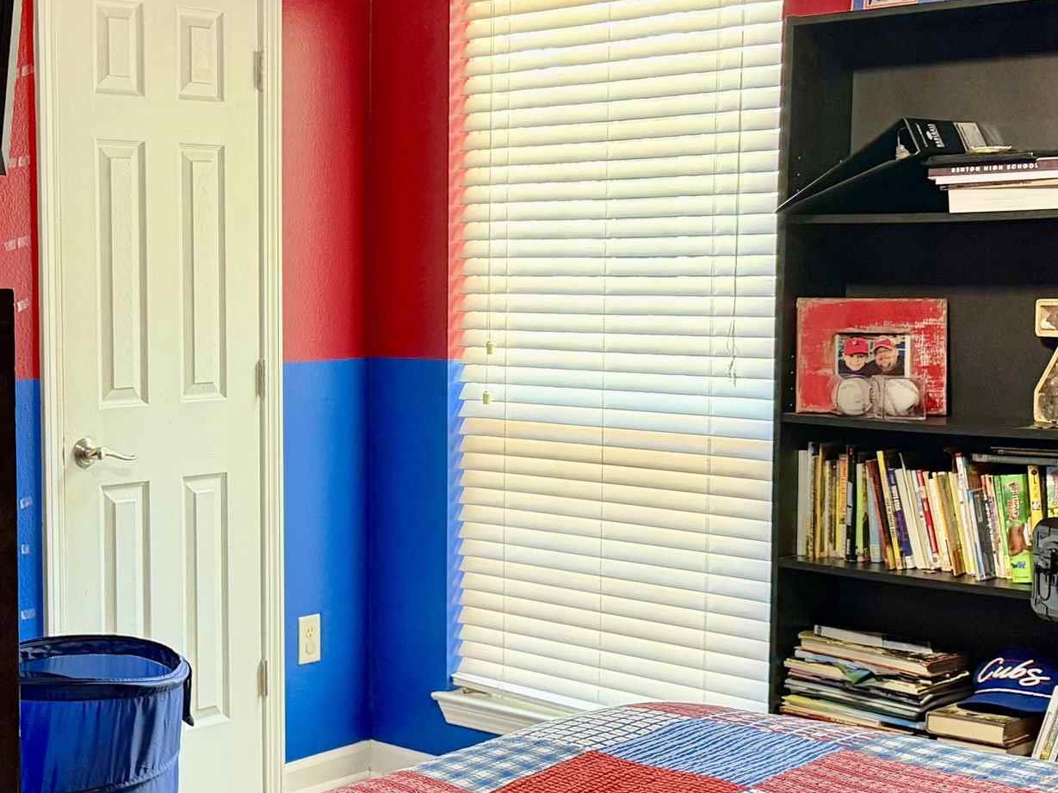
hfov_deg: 31.5
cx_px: 234
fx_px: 1834
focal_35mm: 60
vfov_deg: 24.4
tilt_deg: -3.1
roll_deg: +0.5
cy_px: 383
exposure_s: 1/60
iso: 320
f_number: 1.78
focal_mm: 6.76
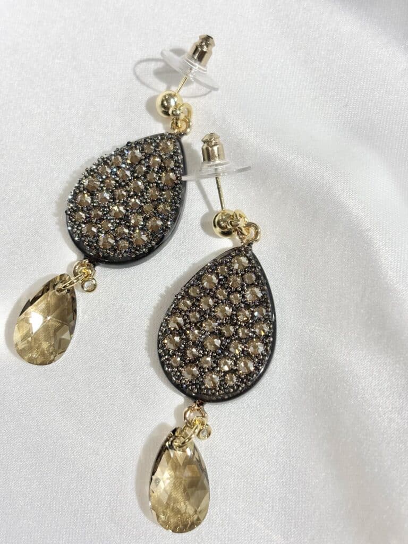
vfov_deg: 36.8
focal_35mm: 52
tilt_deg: -72.3
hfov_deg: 28.0
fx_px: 817
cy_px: 272
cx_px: 204
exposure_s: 1/232
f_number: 1.6
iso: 32
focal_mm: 5.96
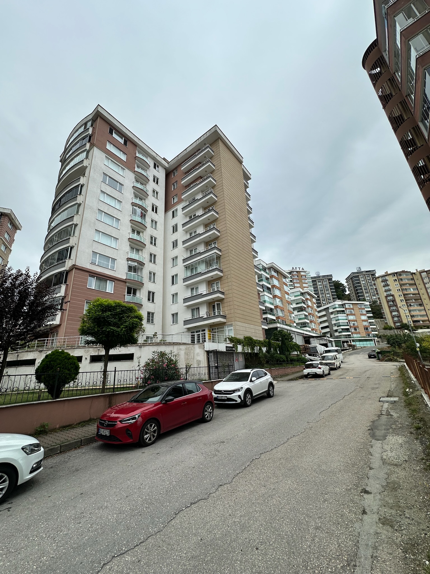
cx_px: 215
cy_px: 287
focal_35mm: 14
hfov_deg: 85.7
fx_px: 232
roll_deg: +2.8
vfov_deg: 102.1
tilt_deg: +21.1
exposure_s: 1/537
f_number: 2.2
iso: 40
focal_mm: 2.22
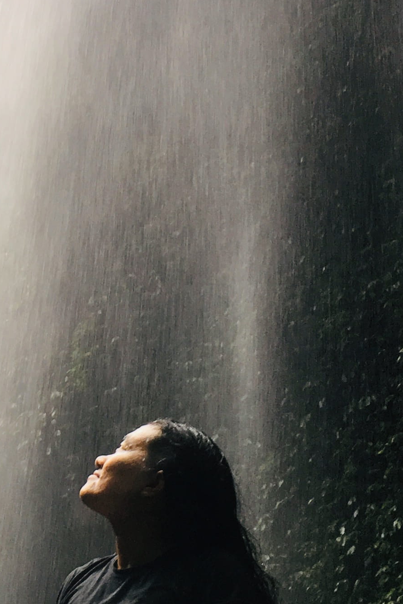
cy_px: 192
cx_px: -52
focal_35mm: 91
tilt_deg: +34.1
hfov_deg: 14.6
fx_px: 1528
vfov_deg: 22.3
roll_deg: -3.5
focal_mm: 4.15
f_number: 2.2
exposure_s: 1/33
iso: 40
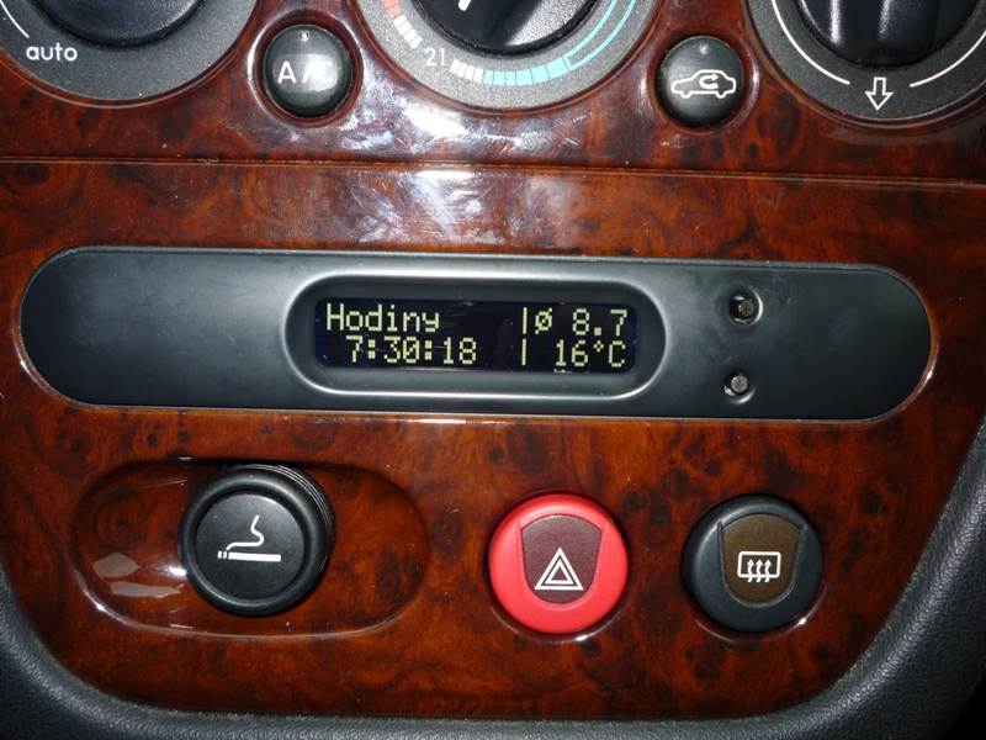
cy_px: 370
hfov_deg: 56.8
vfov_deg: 44.2
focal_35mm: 32
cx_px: 493
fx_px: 911
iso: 100
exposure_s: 1/30
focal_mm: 5.2
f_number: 4
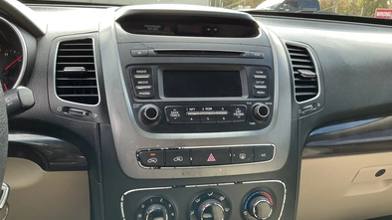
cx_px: 194
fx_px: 322
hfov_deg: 62.7
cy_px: 123
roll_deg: -1.5
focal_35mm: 31
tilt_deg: -18.1
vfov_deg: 37.6
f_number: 1.8
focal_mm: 3
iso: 25
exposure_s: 1/122
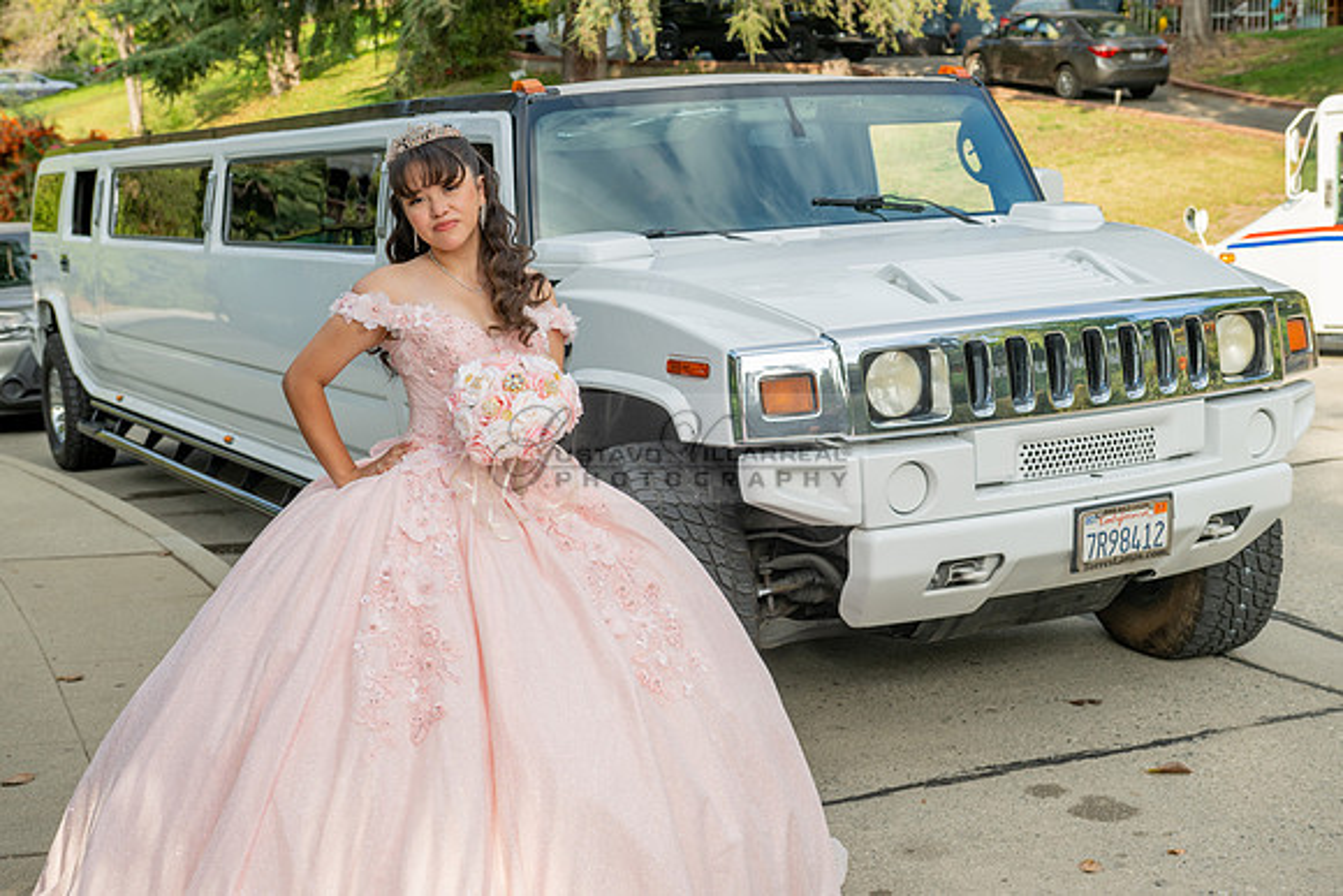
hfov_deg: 38.2
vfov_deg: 26.0
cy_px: 448
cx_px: 672
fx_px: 1940
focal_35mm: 52
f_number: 6.3
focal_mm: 52
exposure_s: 1/250
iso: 160
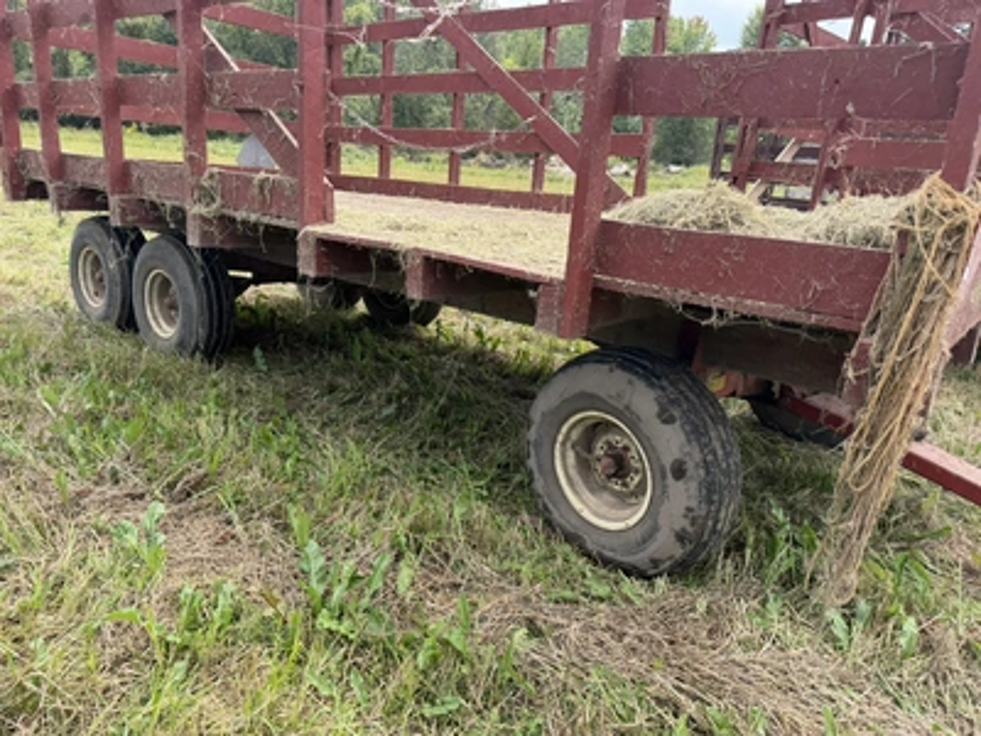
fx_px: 680
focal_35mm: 24
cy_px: 368
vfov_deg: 56.8
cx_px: 490
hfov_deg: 71.6
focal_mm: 6.76
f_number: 1.78
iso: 100
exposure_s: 1/1437
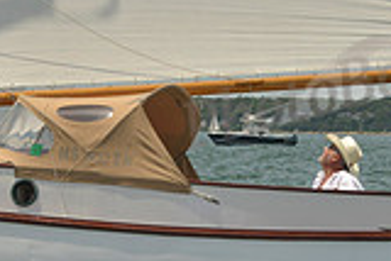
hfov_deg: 8.1
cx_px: 59
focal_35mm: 254
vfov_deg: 5.4
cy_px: -6
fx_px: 2761
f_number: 6.3
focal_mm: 70
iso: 400
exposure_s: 1/1600
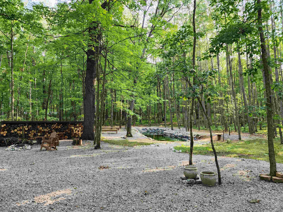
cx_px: 141
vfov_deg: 56.8
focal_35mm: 24
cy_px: 109
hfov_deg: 71.6
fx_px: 196
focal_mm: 6.4
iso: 100
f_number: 1.8
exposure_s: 1/180
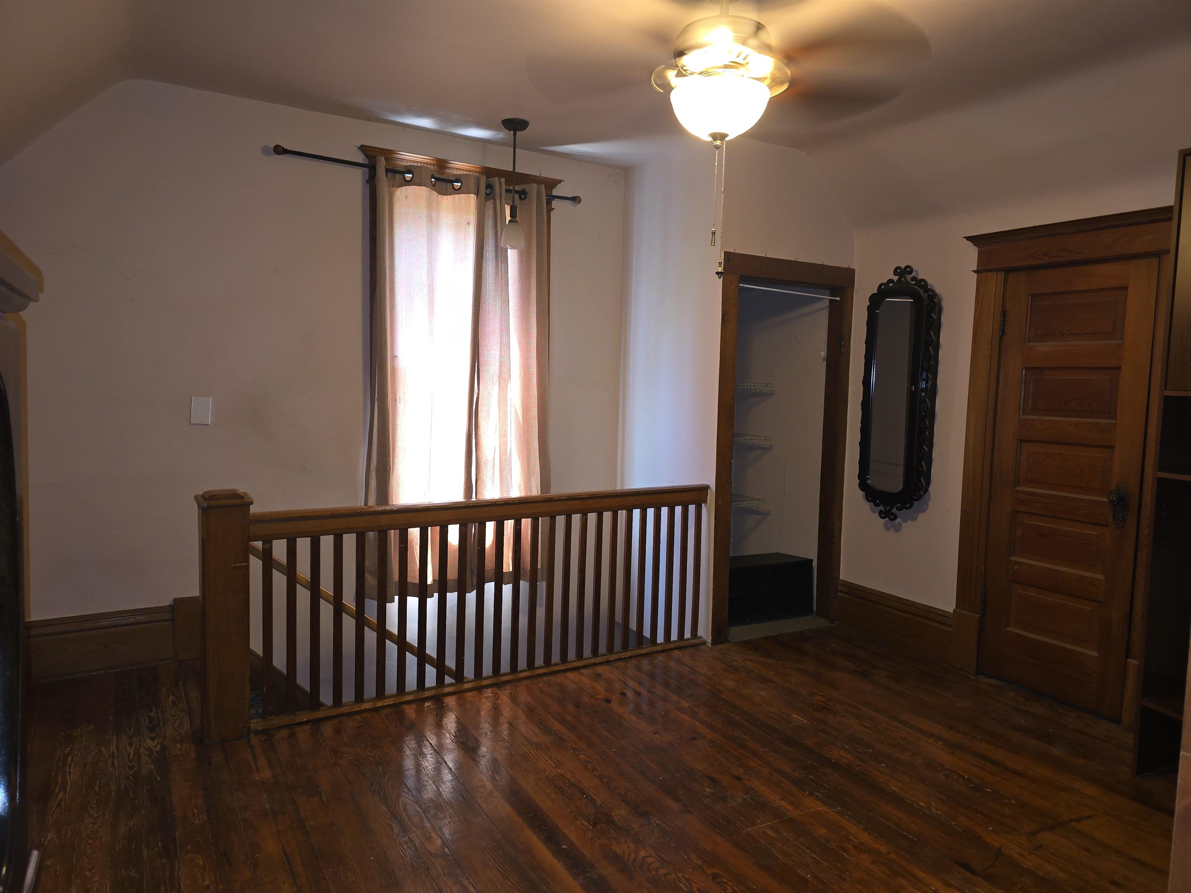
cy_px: 446
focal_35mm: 23
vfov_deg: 58.9
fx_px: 791
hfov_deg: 73.9
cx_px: 596
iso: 125
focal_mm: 6.3
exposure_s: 1/24
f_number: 1.7
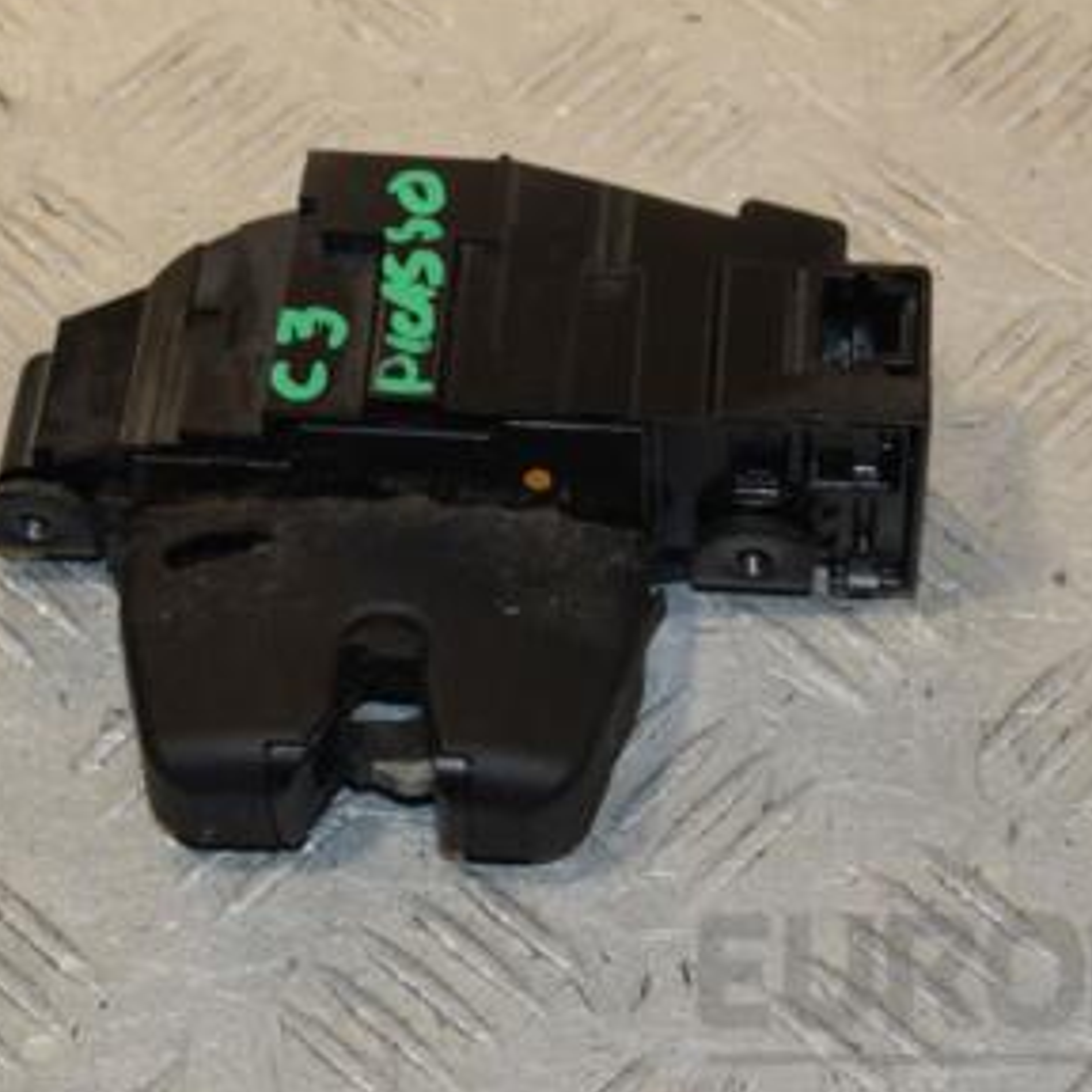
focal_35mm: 133
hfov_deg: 13.1
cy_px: 466
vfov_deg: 13.1
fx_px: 4747
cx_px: 626
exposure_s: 1/200
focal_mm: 50
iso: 800
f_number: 8
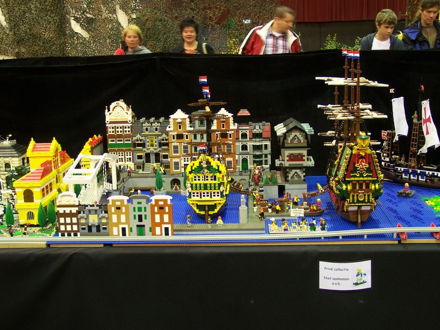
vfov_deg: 28.6
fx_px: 648
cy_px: 165
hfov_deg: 37.5
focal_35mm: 51
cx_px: 220
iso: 80
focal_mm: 8.5
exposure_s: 1/2
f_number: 3
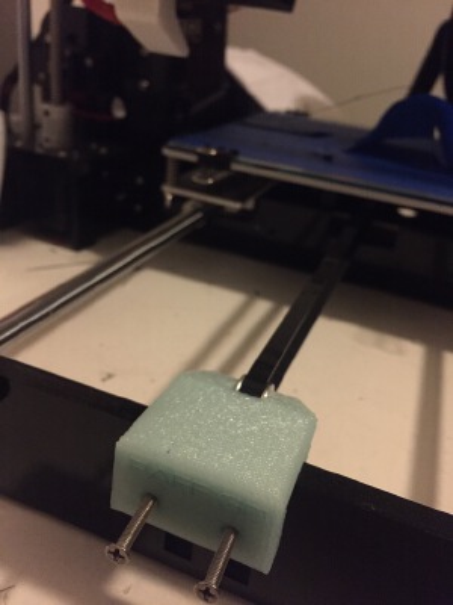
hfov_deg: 48.2
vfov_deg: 61.7
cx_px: 226
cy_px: 302
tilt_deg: -26.9
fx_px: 506
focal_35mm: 29
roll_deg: -8.2
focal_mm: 4.15
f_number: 2.2
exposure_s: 1/15
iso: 320
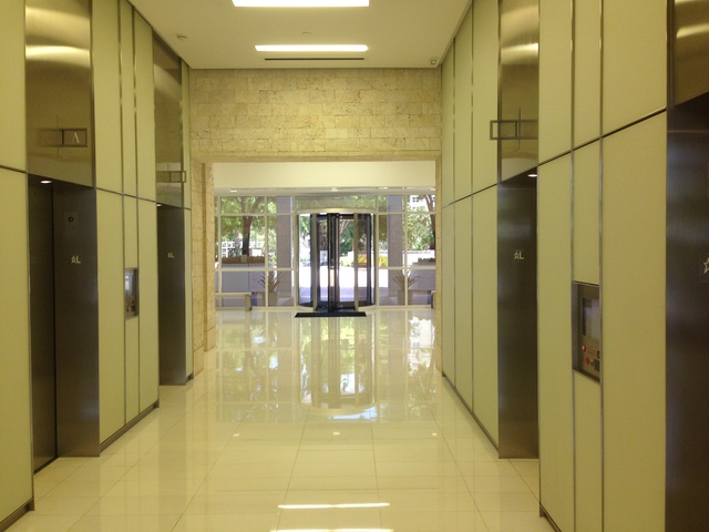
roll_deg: -0.2
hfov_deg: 55.4
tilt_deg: -0.4
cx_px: 354
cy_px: 266
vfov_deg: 42.9
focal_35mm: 33
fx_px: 676
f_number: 2.4
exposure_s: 1/60
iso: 64
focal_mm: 4.12
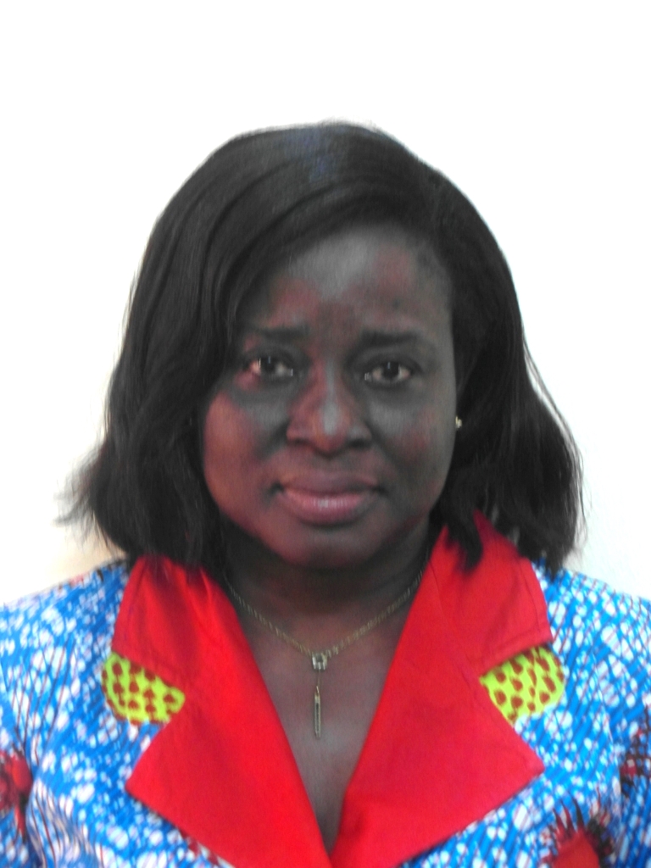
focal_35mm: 114
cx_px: 326
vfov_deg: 17.3
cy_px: 434
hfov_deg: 13.0
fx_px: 2859
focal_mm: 20.3
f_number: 4
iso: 400
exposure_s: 1/8
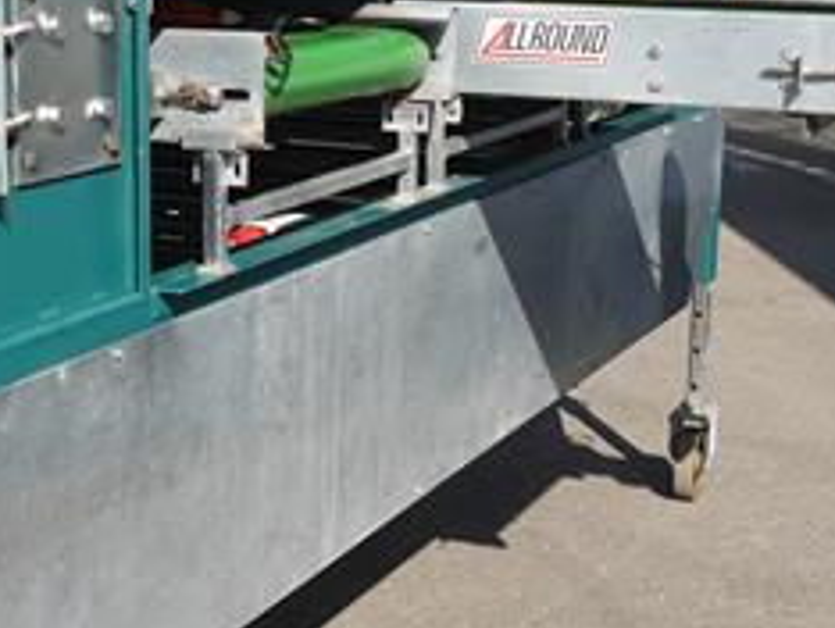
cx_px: 264
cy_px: 236
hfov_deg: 23.7
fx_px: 1980
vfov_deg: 18.0
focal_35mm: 82
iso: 100
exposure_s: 1/320
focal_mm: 15
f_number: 7.1
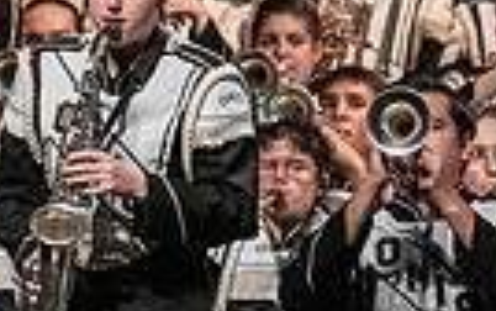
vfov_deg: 1.3
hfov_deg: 2.1
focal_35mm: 992
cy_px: 215
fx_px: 13421
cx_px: 781
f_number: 4
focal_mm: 150
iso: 4000
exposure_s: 1/500
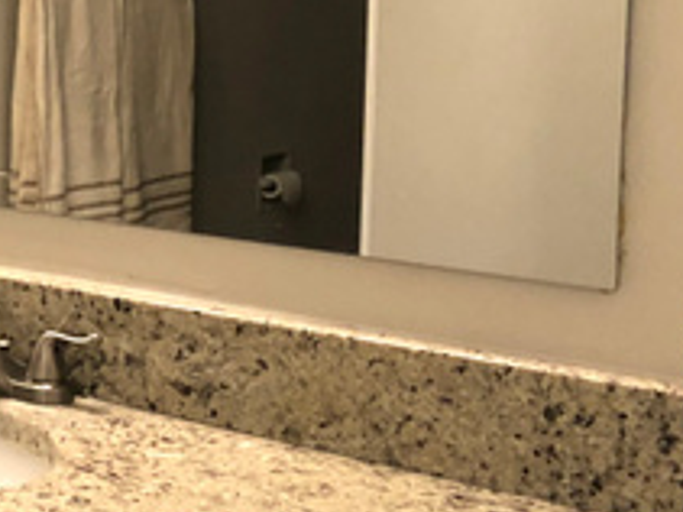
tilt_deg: -7.3
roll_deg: +0.2
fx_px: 1676
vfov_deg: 17.3
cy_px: 143
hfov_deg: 20.4
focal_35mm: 85
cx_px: -282
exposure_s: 1/12
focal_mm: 3.99
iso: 100
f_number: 1.8
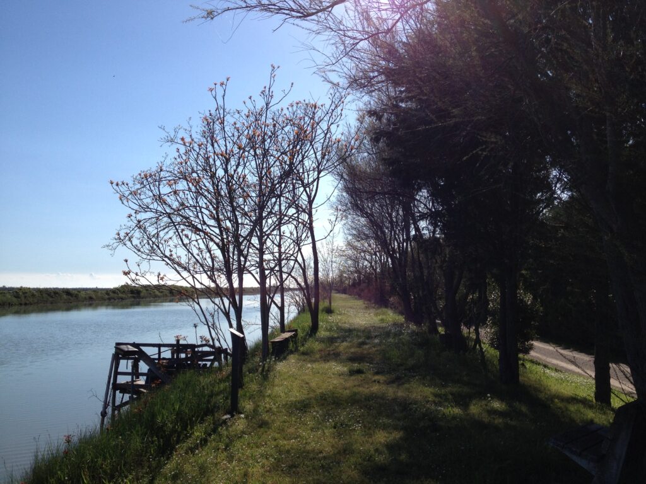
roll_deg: -0.9
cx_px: 323
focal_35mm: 35
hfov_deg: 52.6
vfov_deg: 40.7
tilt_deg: +2.6
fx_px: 653
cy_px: 242
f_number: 2.4
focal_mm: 4.28
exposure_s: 1/2632
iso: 50
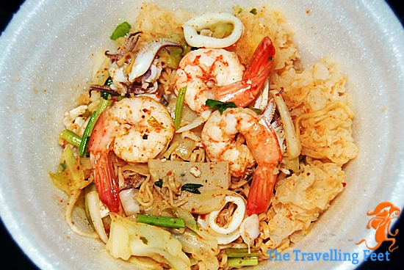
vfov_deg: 32.0
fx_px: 472
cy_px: 135
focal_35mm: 42
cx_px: 202
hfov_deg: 46.4
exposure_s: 1/60
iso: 800
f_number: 5
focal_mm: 28
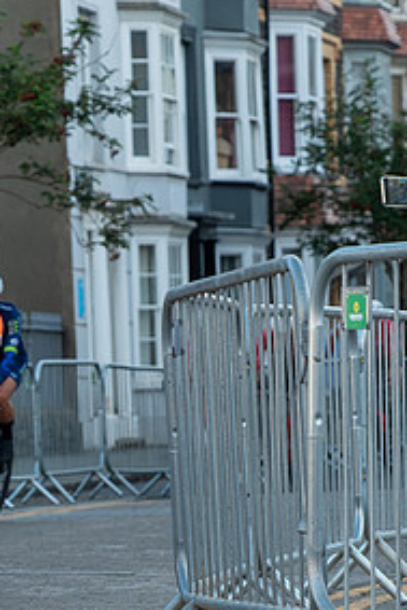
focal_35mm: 290
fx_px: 4912
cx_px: -136
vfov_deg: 7.1
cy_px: 329
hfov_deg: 4.7
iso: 400
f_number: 3.5
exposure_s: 1/800
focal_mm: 70
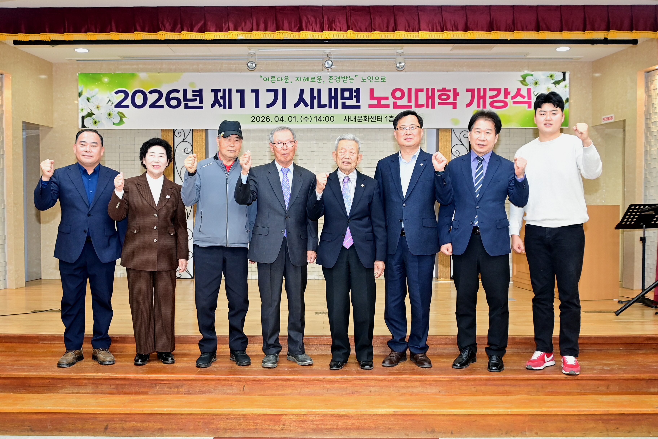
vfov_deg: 40.0
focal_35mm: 33
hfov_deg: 57.2
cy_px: 220
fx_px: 603
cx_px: 329
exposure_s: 1/100
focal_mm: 22
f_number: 4.5
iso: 1250
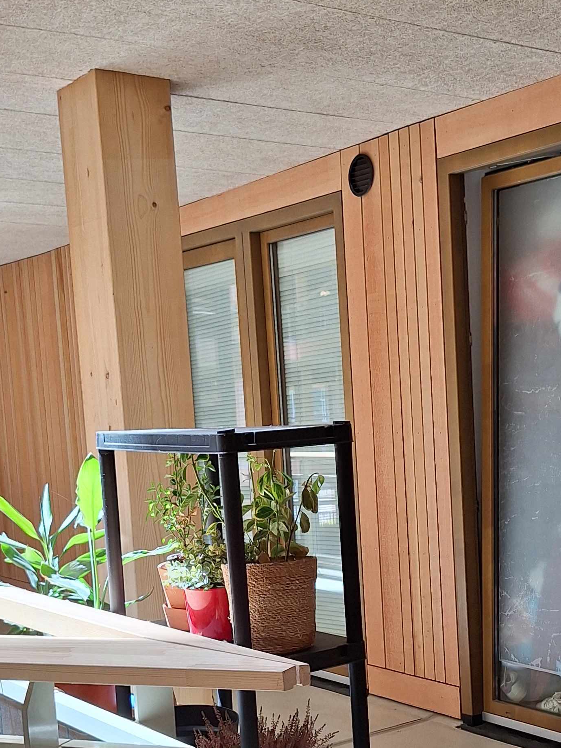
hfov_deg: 28.4
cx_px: 372
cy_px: 514
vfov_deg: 37.0
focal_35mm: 51
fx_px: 1102
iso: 40
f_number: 1.8
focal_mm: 5.54
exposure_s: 1/191
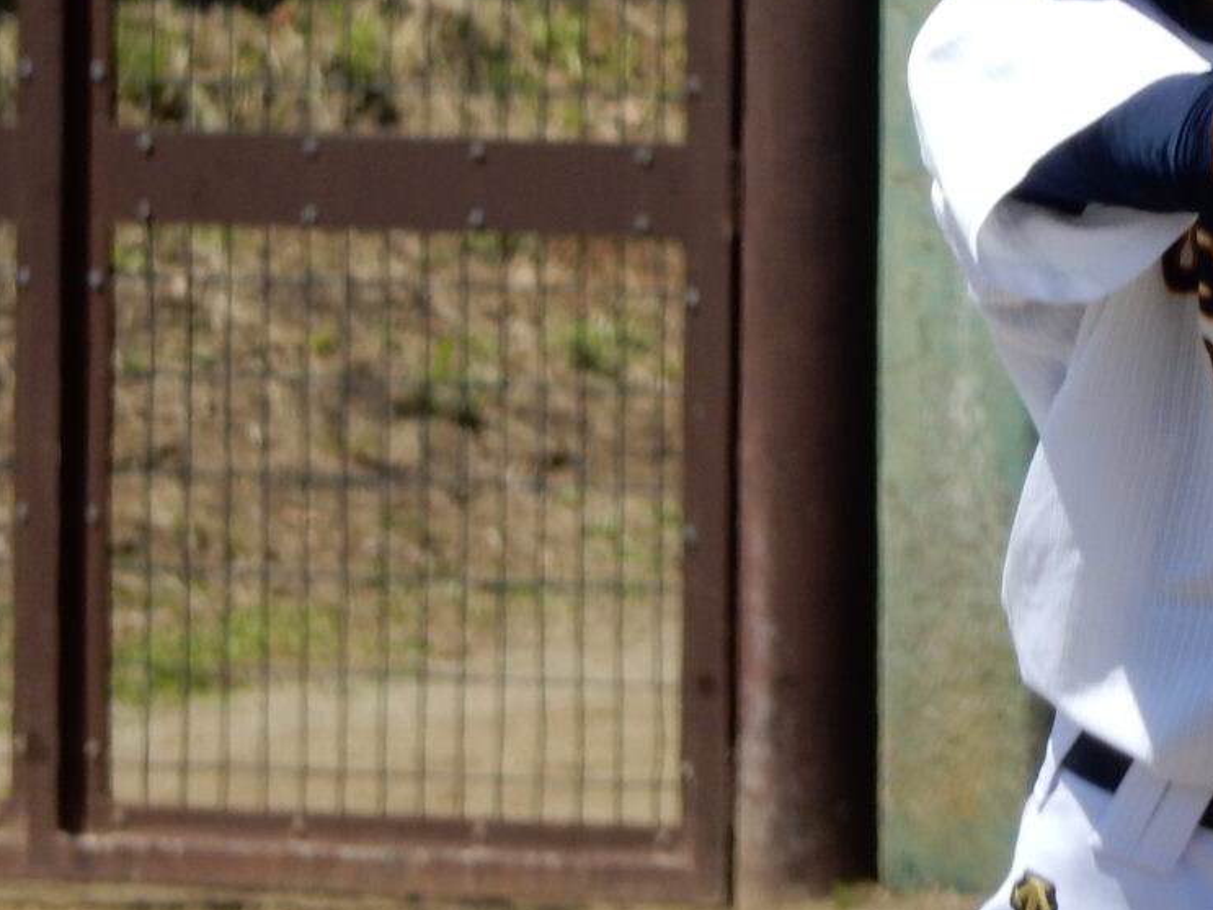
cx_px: 937
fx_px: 63695
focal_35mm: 1818
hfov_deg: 1.1
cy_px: -147
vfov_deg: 0.8
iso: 125
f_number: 6.4
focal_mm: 135
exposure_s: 1/500
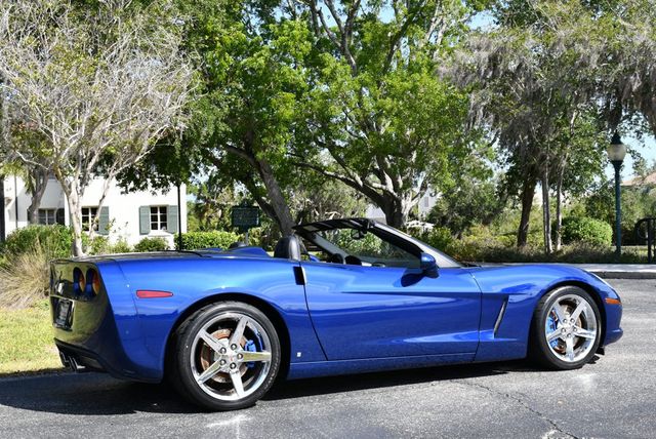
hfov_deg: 41.1
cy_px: 220
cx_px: 328
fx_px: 875
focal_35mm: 48
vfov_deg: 28.1
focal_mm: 24
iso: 200
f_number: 8
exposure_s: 1/250
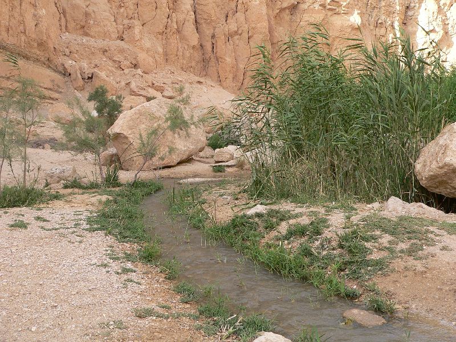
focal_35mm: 36
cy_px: 171
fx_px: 474
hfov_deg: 51.4
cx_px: 228
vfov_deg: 39.7
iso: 80
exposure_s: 1/160
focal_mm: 6
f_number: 4
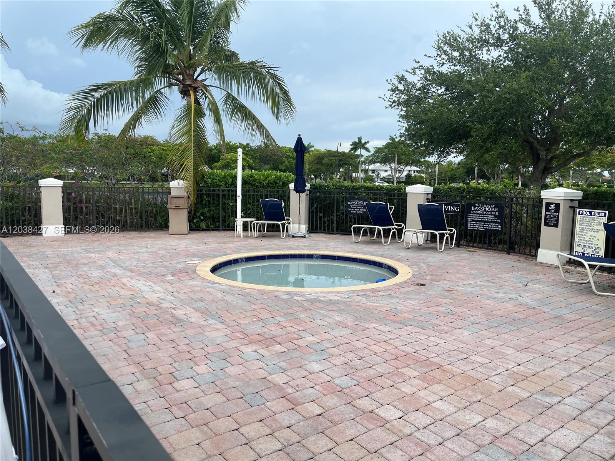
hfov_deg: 67.3
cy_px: 230
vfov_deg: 53.1
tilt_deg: -4.1
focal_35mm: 26
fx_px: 462
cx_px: 308
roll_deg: -1.4
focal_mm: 5.1
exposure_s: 1/1339
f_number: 1.6
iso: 50
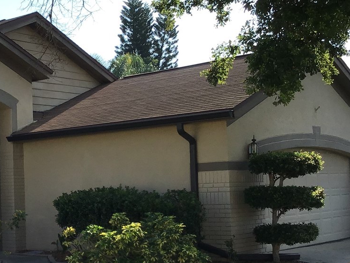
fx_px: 677
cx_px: 58
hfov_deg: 28.2
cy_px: 169
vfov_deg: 21.9
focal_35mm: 67
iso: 25
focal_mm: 3.3
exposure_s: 1/886
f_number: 2.4
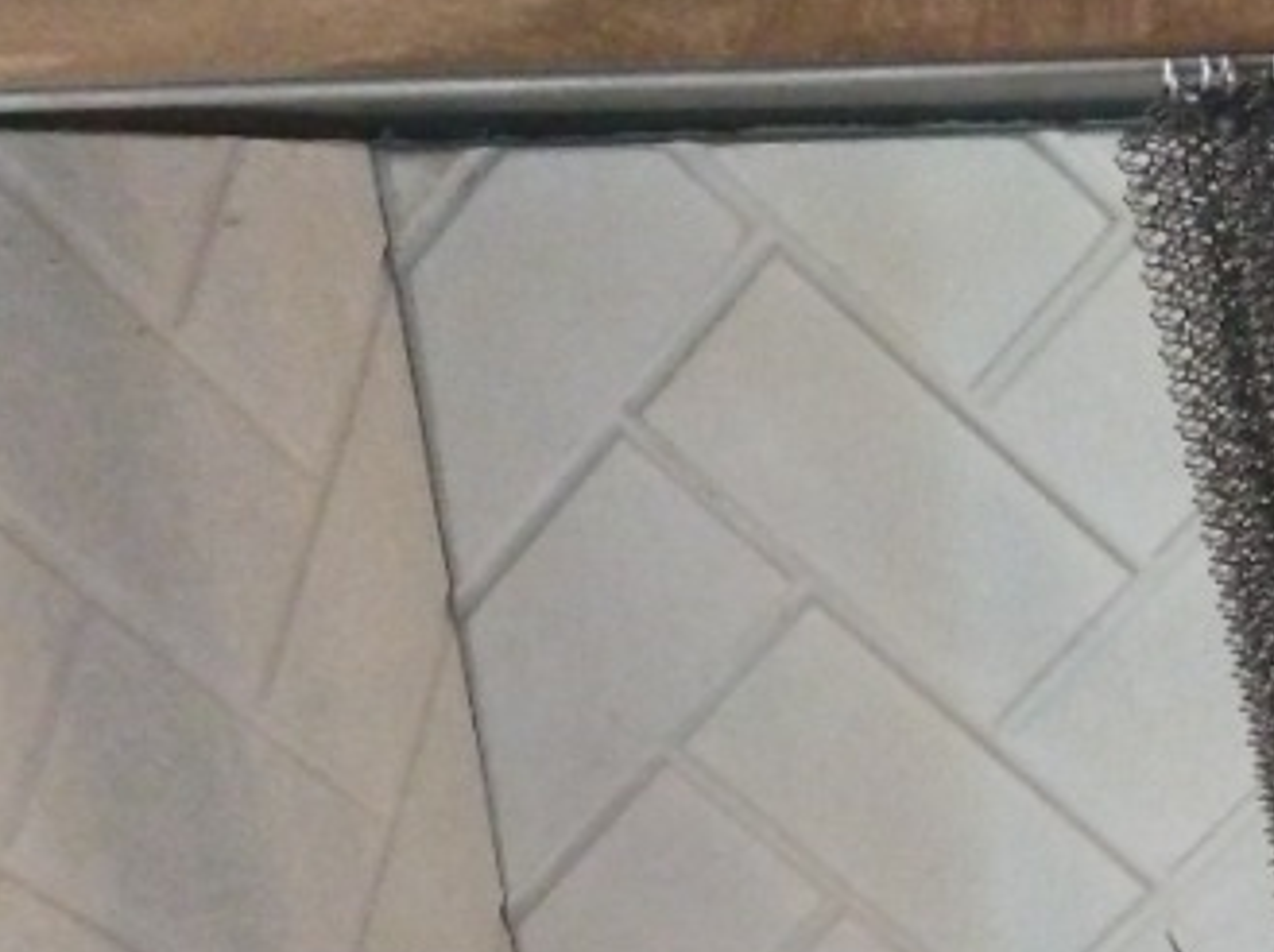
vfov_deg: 24.9
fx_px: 2059
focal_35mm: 56
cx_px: 1216
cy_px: 944
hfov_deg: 32.2
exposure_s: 1/17
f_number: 2
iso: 1484
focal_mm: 3.54
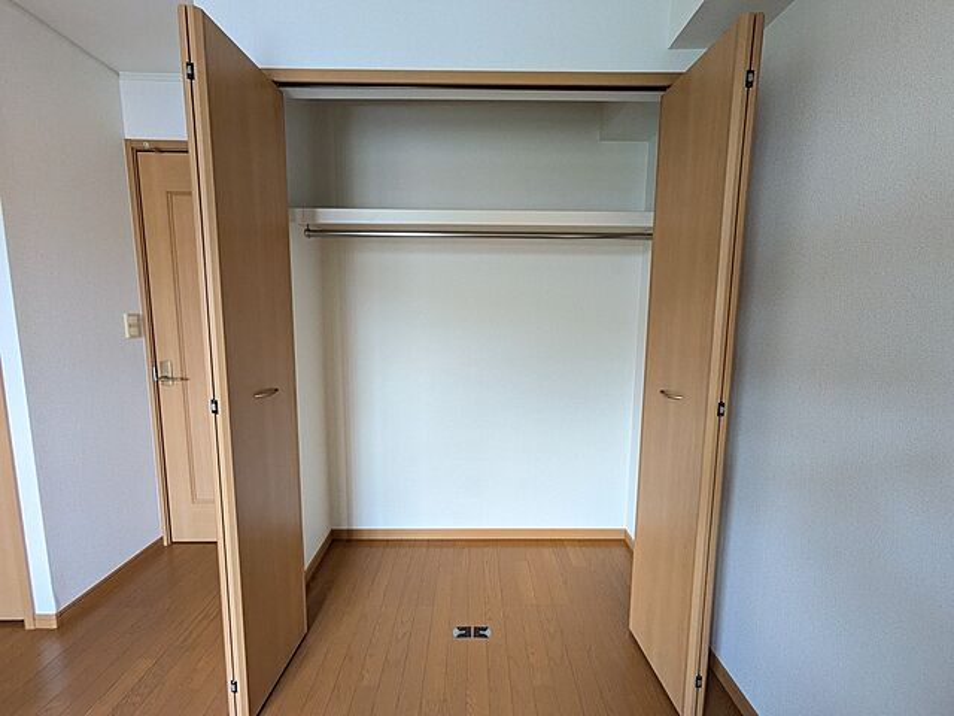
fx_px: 386
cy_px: 358
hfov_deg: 102.1
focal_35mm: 14
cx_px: 477
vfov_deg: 85.7
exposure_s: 1/120
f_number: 2.2
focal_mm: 1.83
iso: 327
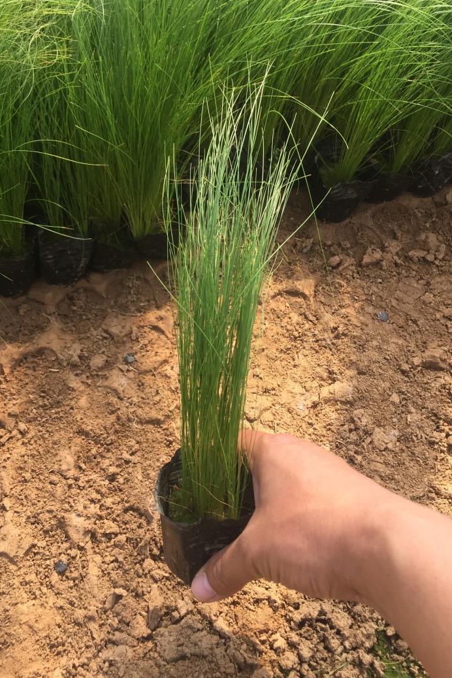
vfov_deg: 60.3
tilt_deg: -57.2
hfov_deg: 42.2
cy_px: 334
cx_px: 193
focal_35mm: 31
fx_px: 584
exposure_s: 1/449
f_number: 2.2
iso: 32
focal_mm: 4.15
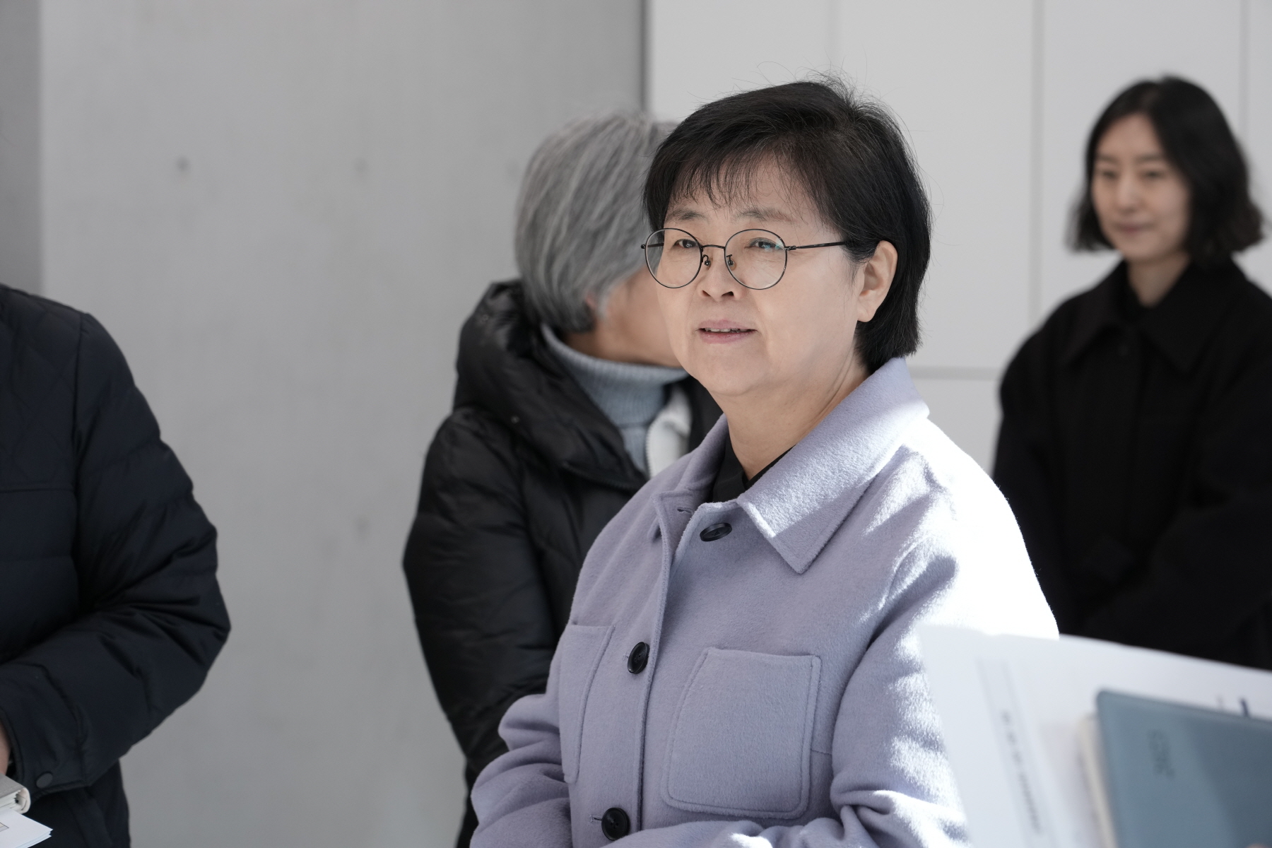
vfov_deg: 13.0
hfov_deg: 19.5
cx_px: 636
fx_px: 3710
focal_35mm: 105
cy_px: 424
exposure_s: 1/320
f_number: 5
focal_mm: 105
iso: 800
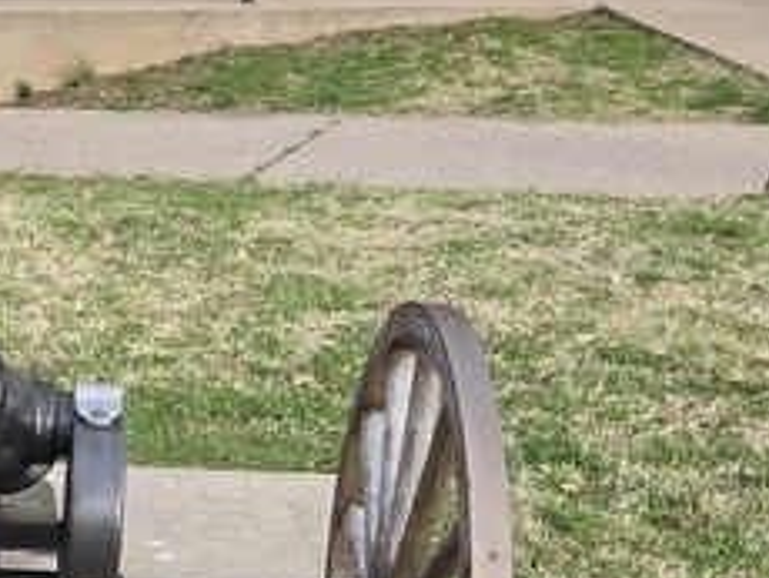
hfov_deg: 23.5
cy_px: 501
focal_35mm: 80
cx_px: 20
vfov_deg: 18.2
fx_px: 1779
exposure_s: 1/294
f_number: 1.8
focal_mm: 5.4
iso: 25
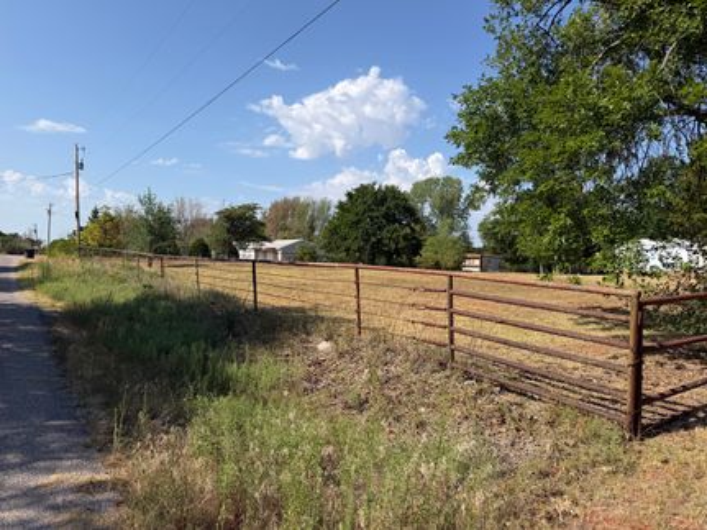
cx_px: 354
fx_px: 490
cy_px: 265
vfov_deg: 56.8
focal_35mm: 24
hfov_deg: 71.6
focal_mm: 6.76
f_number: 1.78
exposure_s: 1/5319
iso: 80
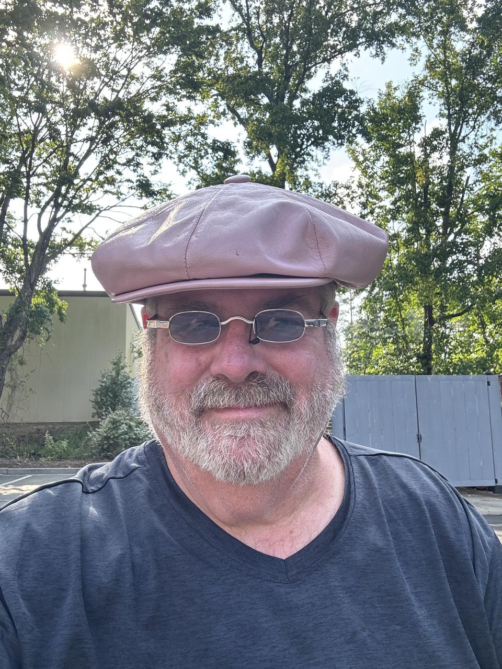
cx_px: 251
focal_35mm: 30
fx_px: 580
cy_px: 334
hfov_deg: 46.8
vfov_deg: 60.0
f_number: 1.9
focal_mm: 2.69
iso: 25
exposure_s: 1/172
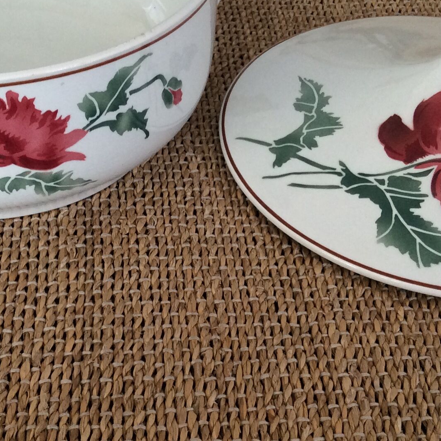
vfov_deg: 25.0
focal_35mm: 69
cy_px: 225
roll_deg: +0.4
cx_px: 179
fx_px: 995
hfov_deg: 25.0
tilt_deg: -42.4
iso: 64
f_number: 2.4
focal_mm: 3.3
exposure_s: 1/100
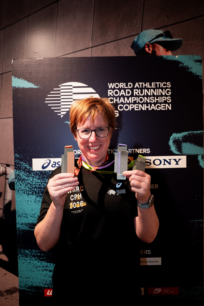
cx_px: 102
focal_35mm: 31
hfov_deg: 42.3
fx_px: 263
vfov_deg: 60.3
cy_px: 153
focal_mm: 31
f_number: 4.5
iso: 1250
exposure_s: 1/250
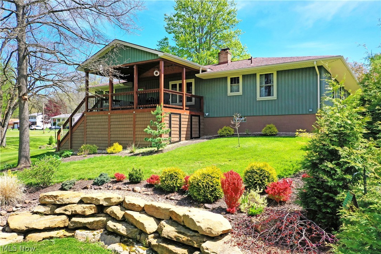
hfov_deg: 65.5
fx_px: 296
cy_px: 127
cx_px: 190
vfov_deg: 46.4
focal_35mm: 28
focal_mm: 10.26
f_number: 5.6
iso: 100
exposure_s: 1/320
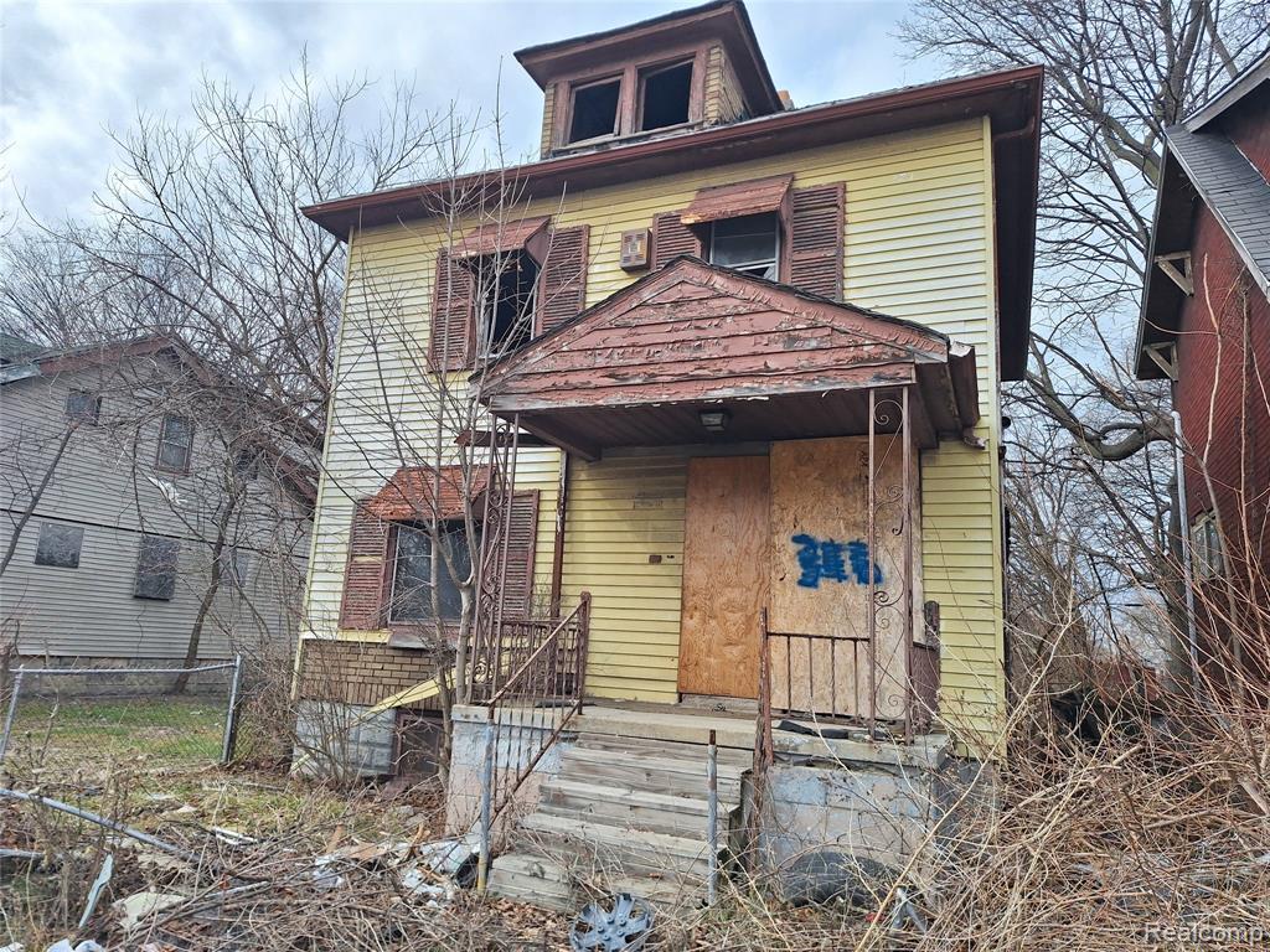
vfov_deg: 58.9
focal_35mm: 23
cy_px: 476
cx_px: 635
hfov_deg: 73.9
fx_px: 844
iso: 40
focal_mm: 5.54
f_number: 1.8
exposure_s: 1/2160
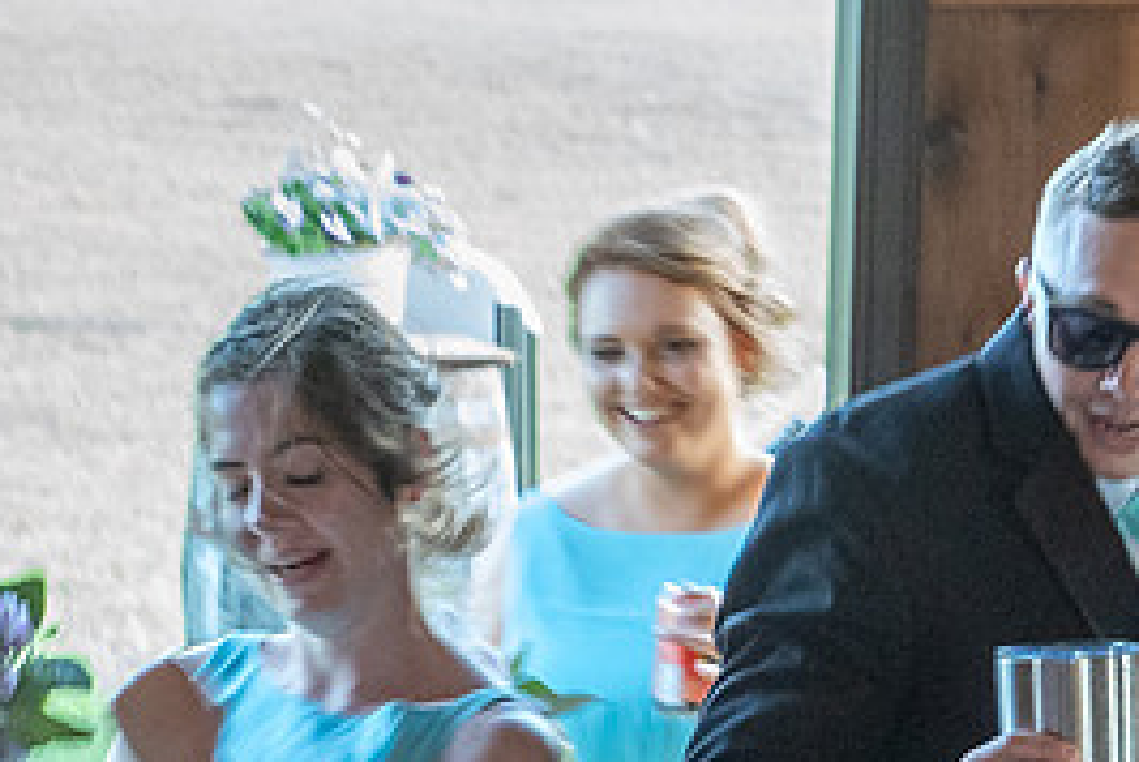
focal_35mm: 109
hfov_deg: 18.6
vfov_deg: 12.4
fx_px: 3452
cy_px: 790
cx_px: 839
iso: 1600
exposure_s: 1/100
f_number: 6.3
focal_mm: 50
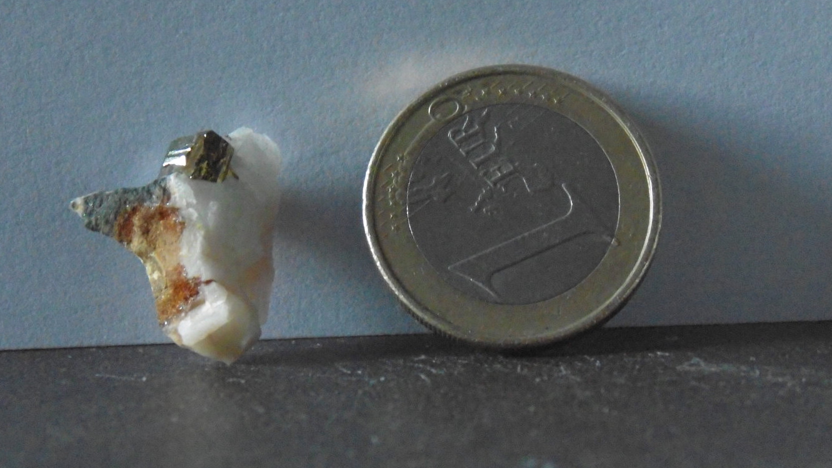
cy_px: 192
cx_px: 344
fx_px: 2802
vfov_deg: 9.5
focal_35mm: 127
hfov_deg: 16.9
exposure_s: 1/3
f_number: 4.6
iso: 800
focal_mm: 17.6
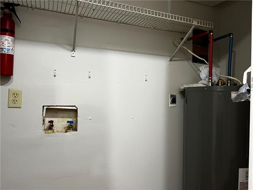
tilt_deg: -2.2
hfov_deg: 67.3
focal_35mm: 26
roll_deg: -0.7
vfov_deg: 53.1
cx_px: 126
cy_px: 95
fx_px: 190
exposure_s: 1/60
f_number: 1.5
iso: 500
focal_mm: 5.7
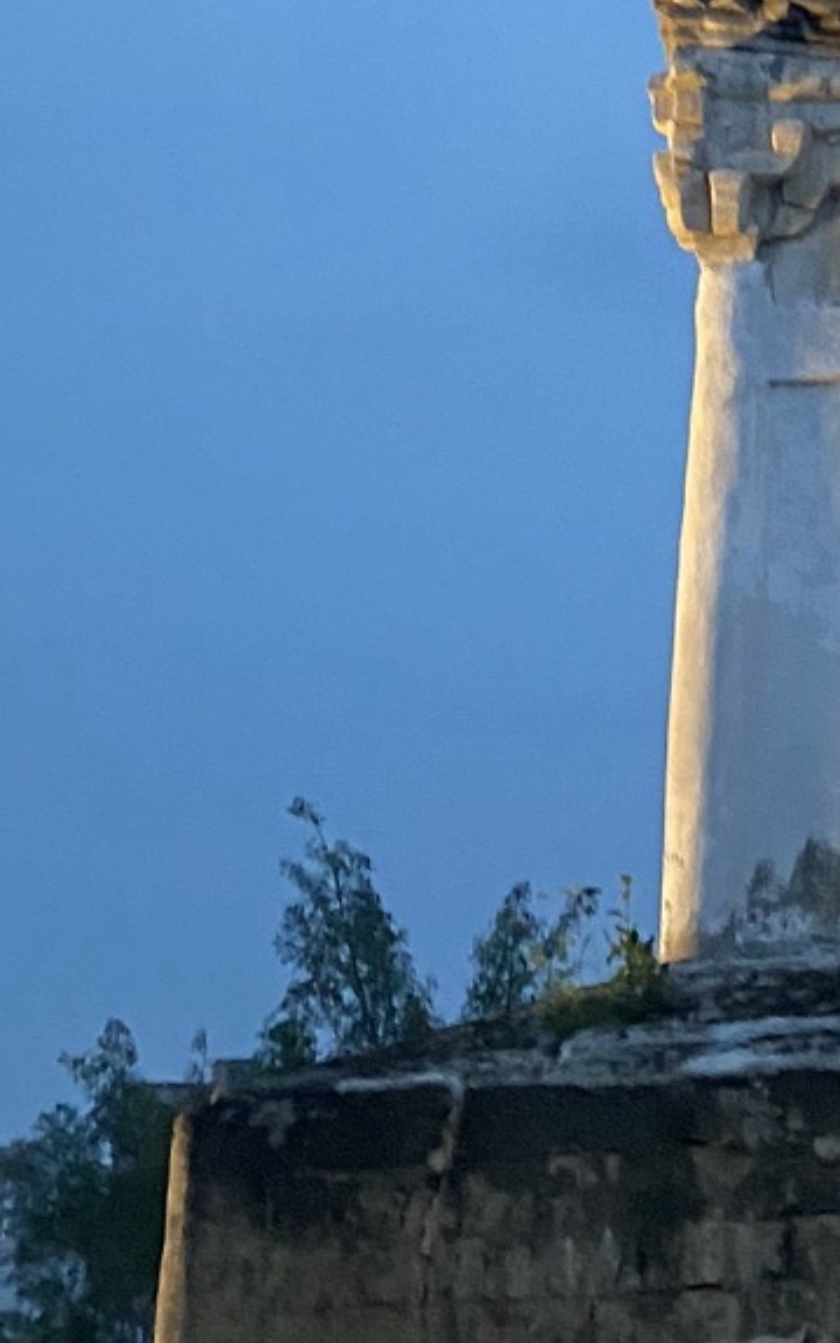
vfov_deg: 20.2
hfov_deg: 12.7
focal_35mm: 96
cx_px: 1390
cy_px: -307
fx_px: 3515
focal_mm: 4.25
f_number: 1.8
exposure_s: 1/50
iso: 320
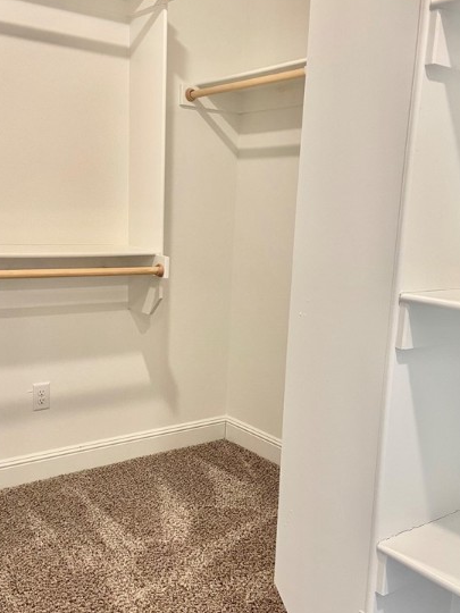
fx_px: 656
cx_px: 223
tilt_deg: -10.2
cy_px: 328
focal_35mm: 37
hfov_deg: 38.7
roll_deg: -2.3
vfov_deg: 50.1
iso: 100
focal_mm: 4.25
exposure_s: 1/60
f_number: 1.8
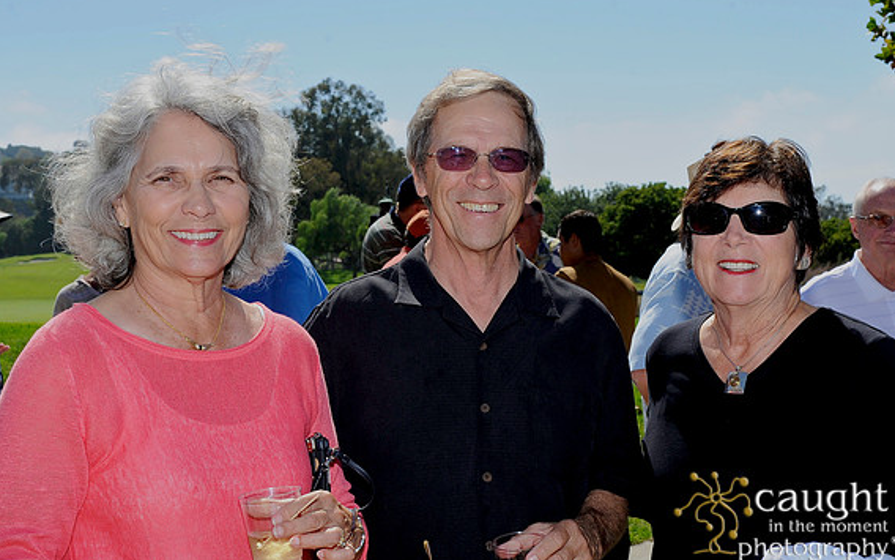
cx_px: 443
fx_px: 1220
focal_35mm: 50
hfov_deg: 40.3
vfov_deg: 25.8
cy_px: 269
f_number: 11
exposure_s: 1/250
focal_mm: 48
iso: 200
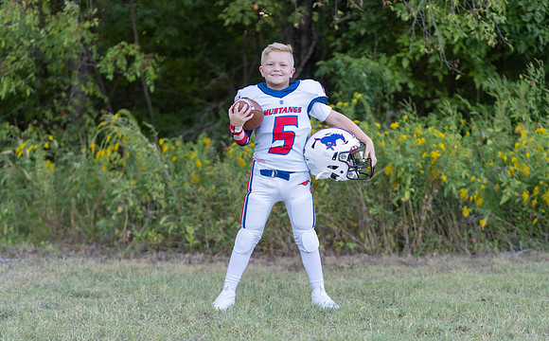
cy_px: 182
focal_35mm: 83
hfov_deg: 25.1
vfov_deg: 15.7
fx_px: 1233
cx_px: 273
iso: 250
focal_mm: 80
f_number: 2.8
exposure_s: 1/320
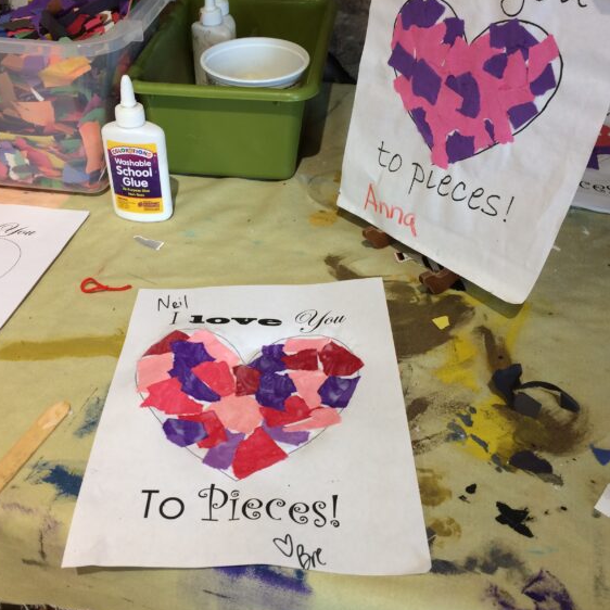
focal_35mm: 35
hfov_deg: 47.0
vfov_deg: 47.2
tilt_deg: -40.0
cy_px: 309
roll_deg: -0.3
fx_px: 698
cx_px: 246
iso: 50
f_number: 2.2
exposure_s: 1/30
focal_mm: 4.15
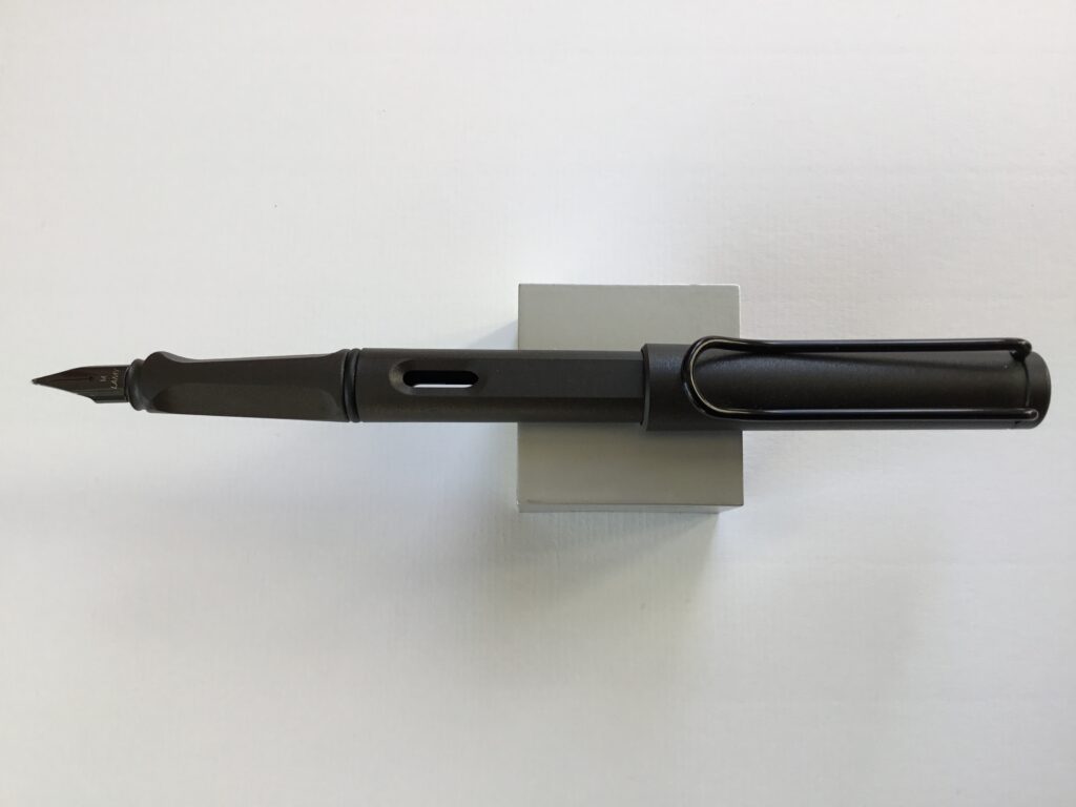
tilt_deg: -83.9
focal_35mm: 31
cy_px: 404
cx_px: 538
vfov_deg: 45.4
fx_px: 964
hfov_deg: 58.4
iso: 25
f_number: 2.4
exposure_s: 1/109
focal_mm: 3.3
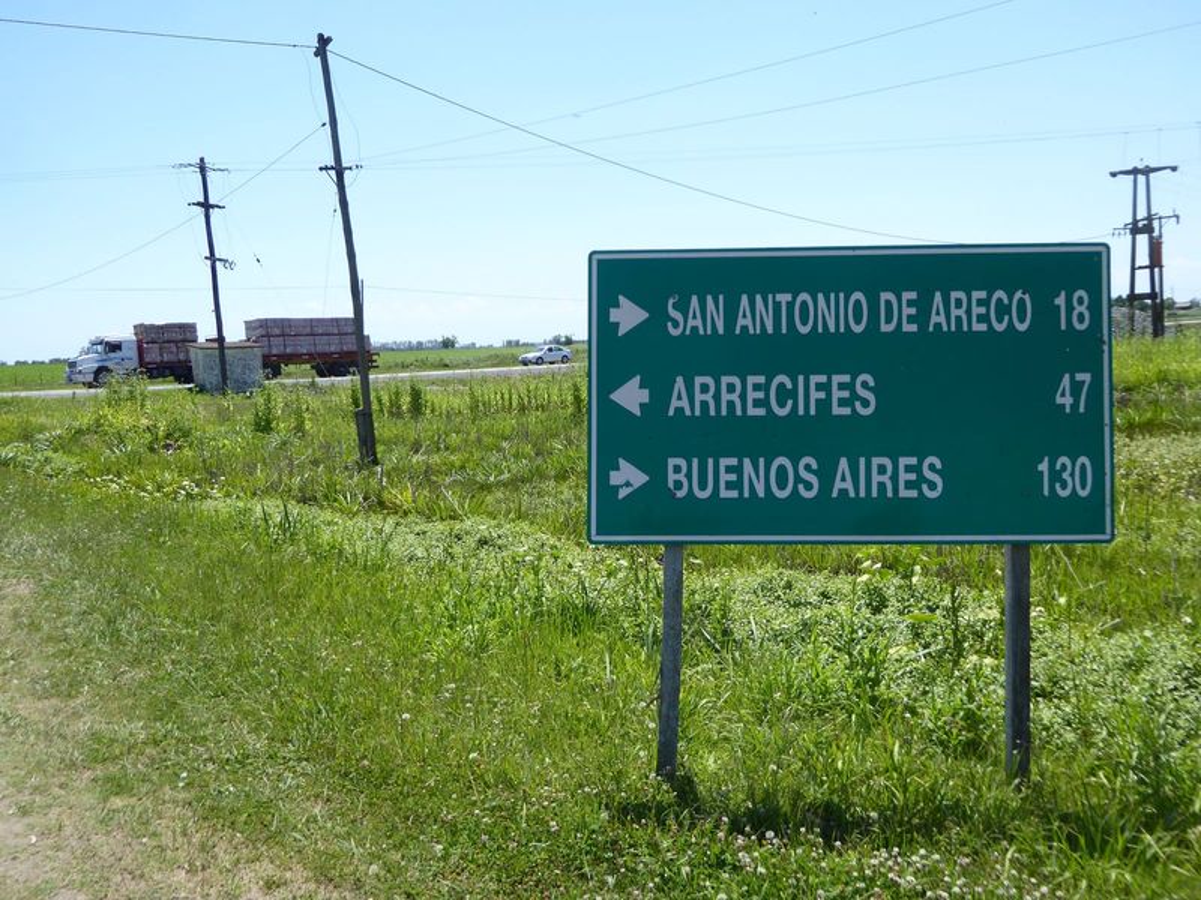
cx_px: 600
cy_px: 450
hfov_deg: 56.8
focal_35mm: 32
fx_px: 1110
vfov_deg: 44.2
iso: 80
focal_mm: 5.4
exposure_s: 1/640
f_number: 3.5
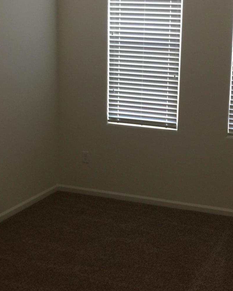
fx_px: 491
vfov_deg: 33.0
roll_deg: -0.8
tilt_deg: -9.7
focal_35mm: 57
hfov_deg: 26.3
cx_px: 181
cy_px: 123
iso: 50
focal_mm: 4.15
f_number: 2.2
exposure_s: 1/30
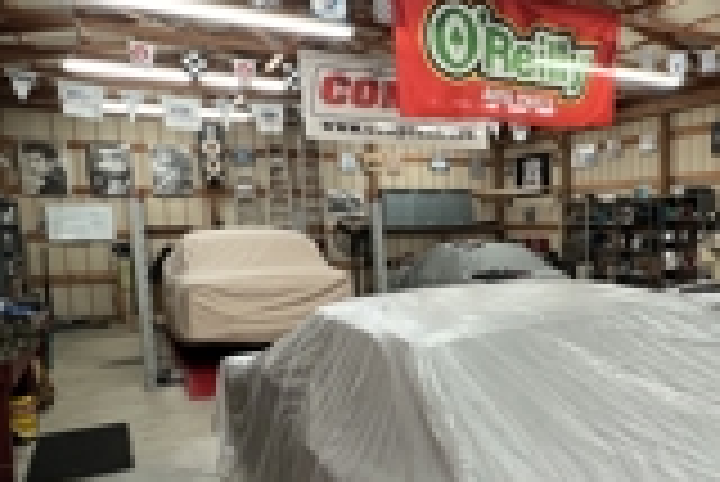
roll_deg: +0.9
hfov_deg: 54.9
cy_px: 304
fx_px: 621
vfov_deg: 42.1
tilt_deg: -7.0
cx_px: 601
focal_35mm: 31
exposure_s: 1/60
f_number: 1.8
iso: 160
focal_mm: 1.57
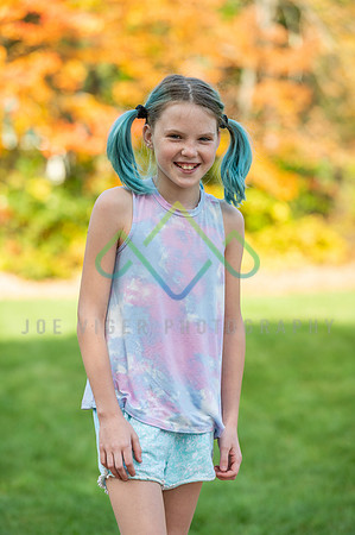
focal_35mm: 175
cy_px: 268
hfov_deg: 7.8
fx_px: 2594
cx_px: 178
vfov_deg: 11.8
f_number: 5
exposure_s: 1/200
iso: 100
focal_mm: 175
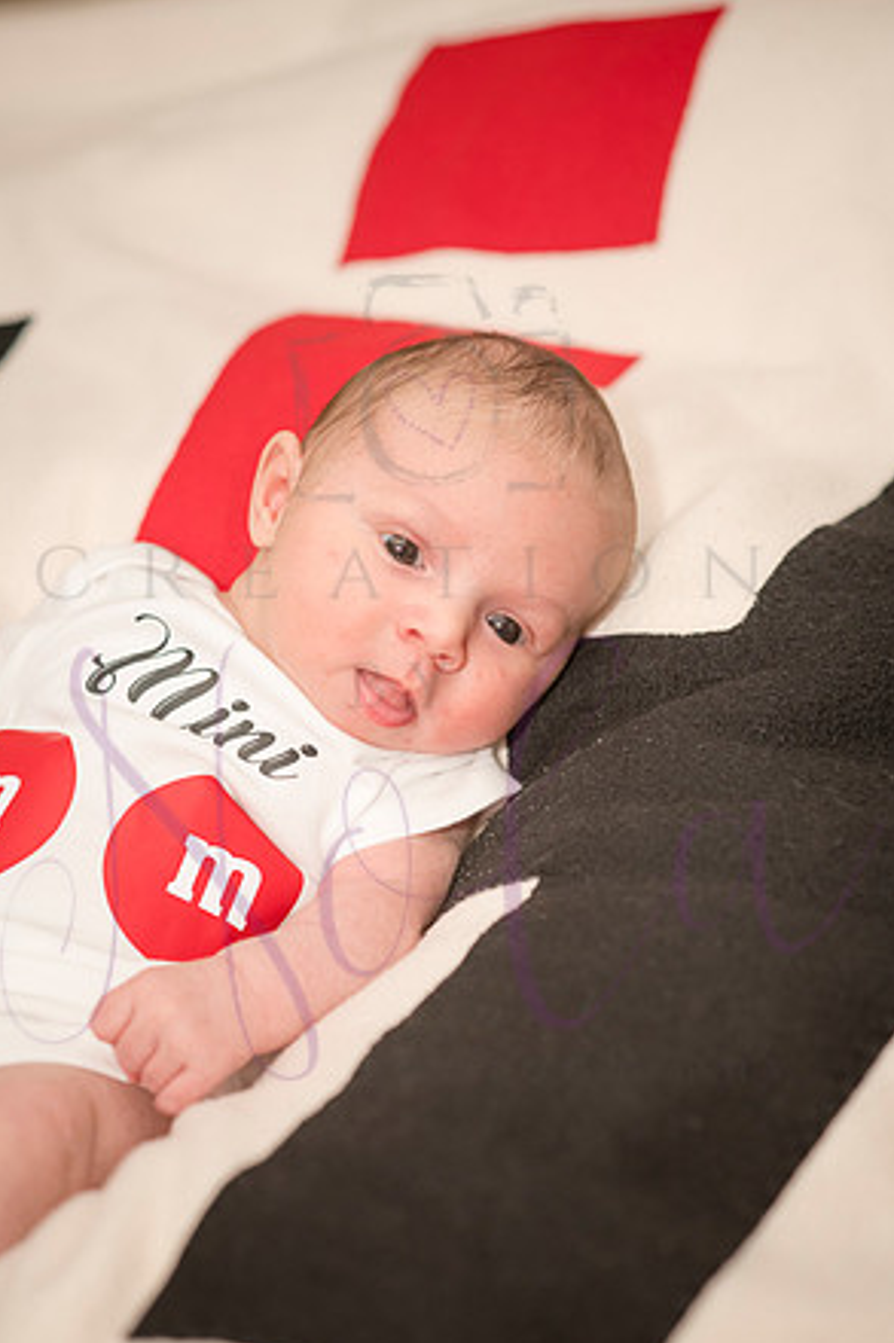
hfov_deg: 15.7
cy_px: 681
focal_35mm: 87
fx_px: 3243
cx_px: 442
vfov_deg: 23.4
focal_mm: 85
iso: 800
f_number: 4
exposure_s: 1/250
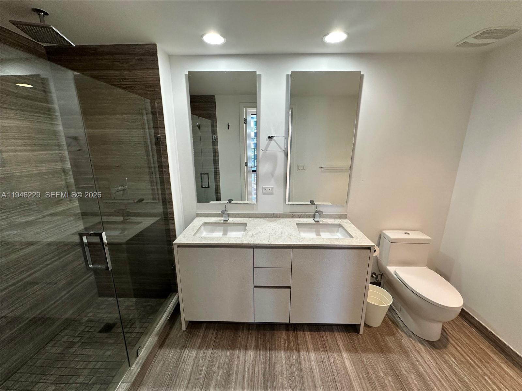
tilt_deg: -13.0
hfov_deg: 102.1
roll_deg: +0.0
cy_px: 196
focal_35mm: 14
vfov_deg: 85.7
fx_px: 211
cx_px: 261
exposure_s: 1/120
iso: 200
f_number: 2.2
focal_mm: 2.22
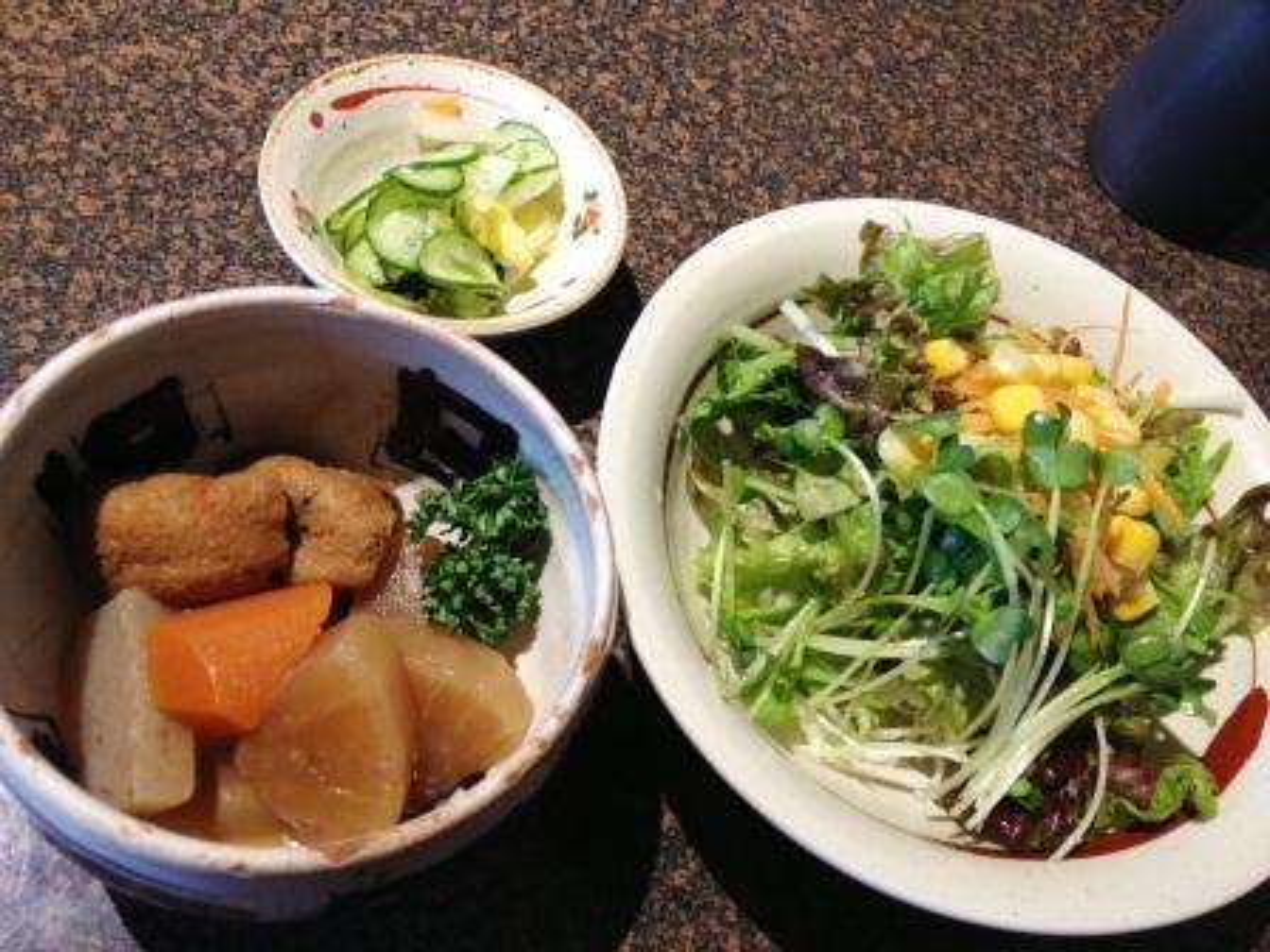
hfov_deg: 52.6
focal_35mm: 35
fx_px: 1284
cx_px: 635
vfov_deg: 40.7
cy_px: 476
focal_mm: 4.28
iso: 100
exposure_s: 1/20
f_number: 2.4
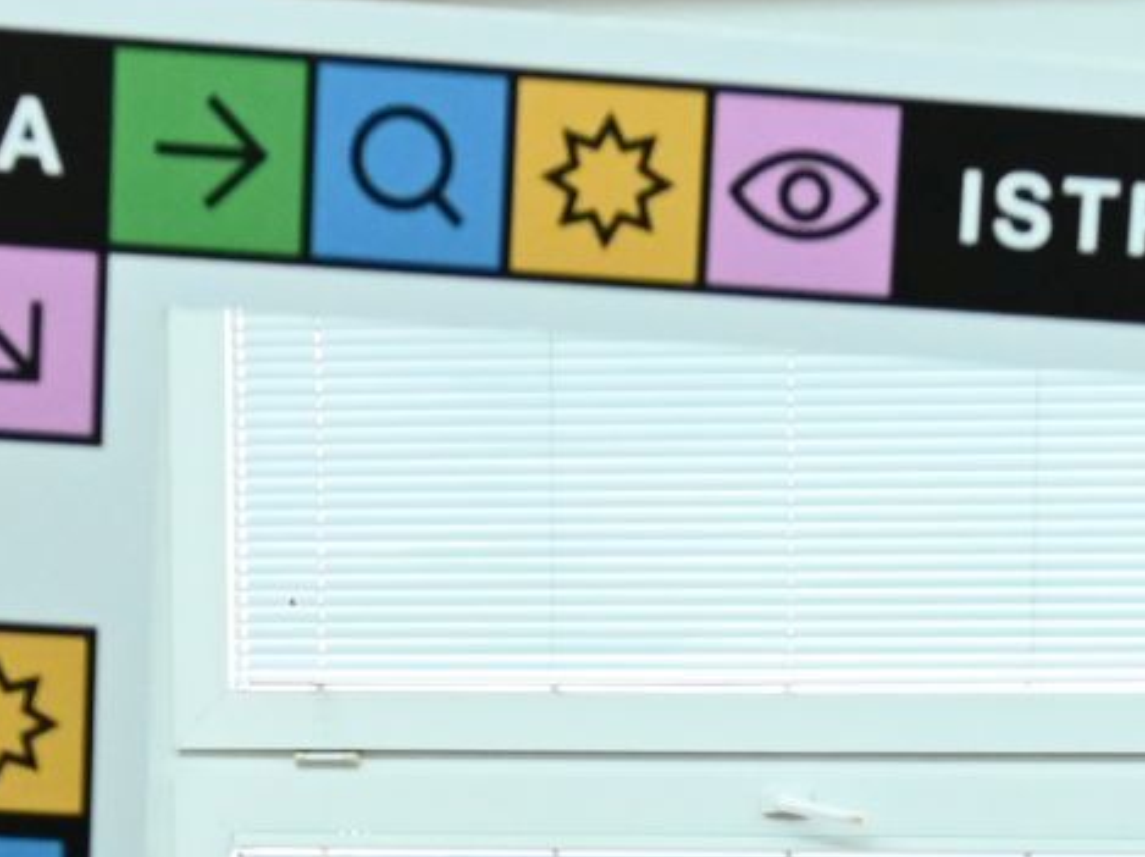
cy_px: 1423
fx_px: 4297
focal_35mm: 130
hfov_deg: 15.1
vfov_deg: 10.8
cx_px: 918
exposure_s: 1/320
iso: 4000
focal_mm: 22
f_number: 3.5
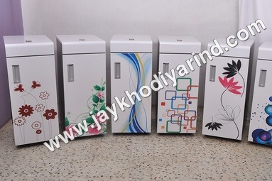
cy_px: 86
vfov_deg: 31.2
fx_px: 325
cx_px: 155
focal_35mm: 43
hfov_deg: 45.3
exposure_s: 1/125
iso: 250
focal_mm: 22
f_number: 9
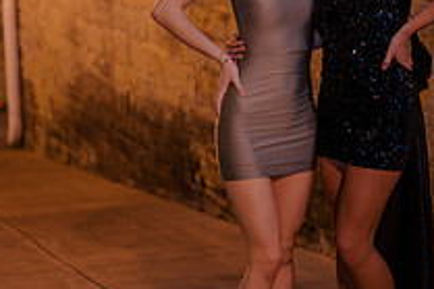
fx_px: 1674
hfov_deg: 14.7
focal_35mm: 139
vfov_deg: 9.8
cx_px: 357
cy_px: 115
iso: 2500
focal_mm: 50
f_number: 1.4
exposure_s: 1/200
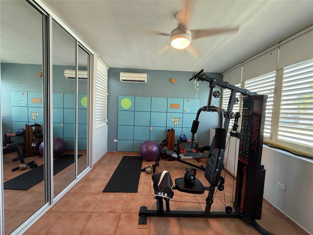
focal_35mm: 14
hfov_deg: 102.1
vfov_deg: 85.7
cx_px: 156
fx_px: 127
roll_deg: -2.5
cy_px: 118
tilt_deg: -2.9
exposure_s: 1/60
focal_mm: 2.22
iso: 250
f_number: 2.2
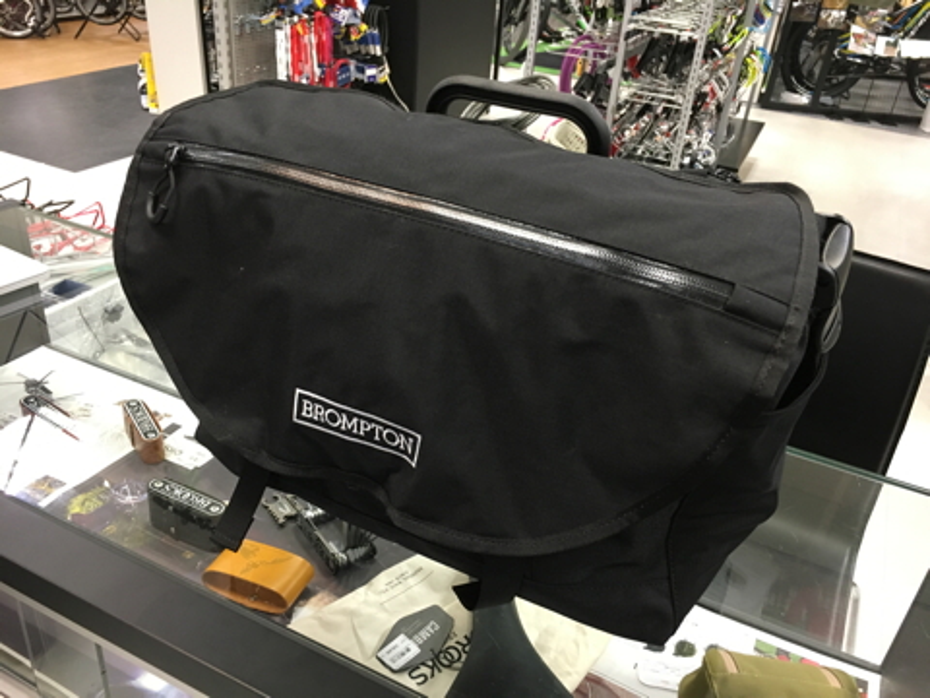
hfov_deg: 61.7
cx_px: 465
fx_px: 779
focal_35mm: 29
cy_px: 349
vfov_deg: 48.2
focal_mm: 4.15
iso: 125
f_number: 2.2
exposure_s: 1/30
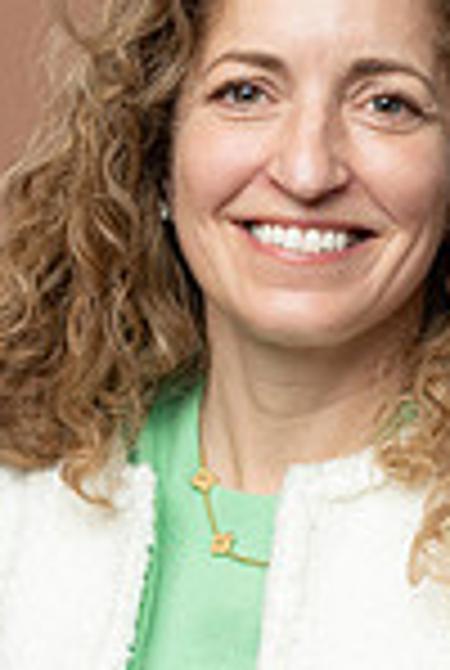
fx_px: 4162
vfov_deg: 9.2
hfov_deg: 6.2
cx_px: 284
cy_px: 607
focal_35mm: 223
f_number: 4
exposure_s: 1/160
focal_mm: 74
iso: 320
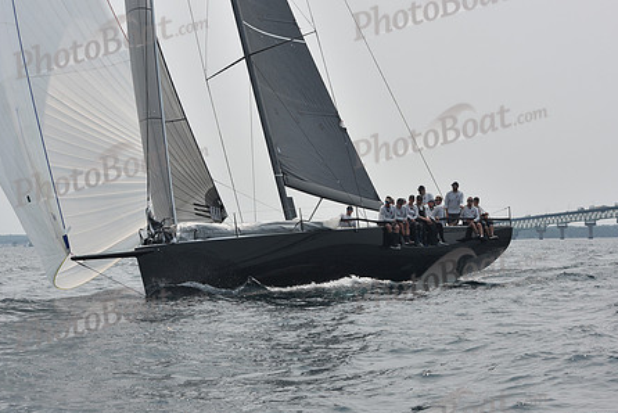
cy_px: 224
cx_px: 281
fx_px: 1563
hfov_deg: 22.4
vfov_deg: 15.0
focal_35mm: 91
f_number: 9
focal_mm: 70
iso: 250
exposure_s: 1/1250
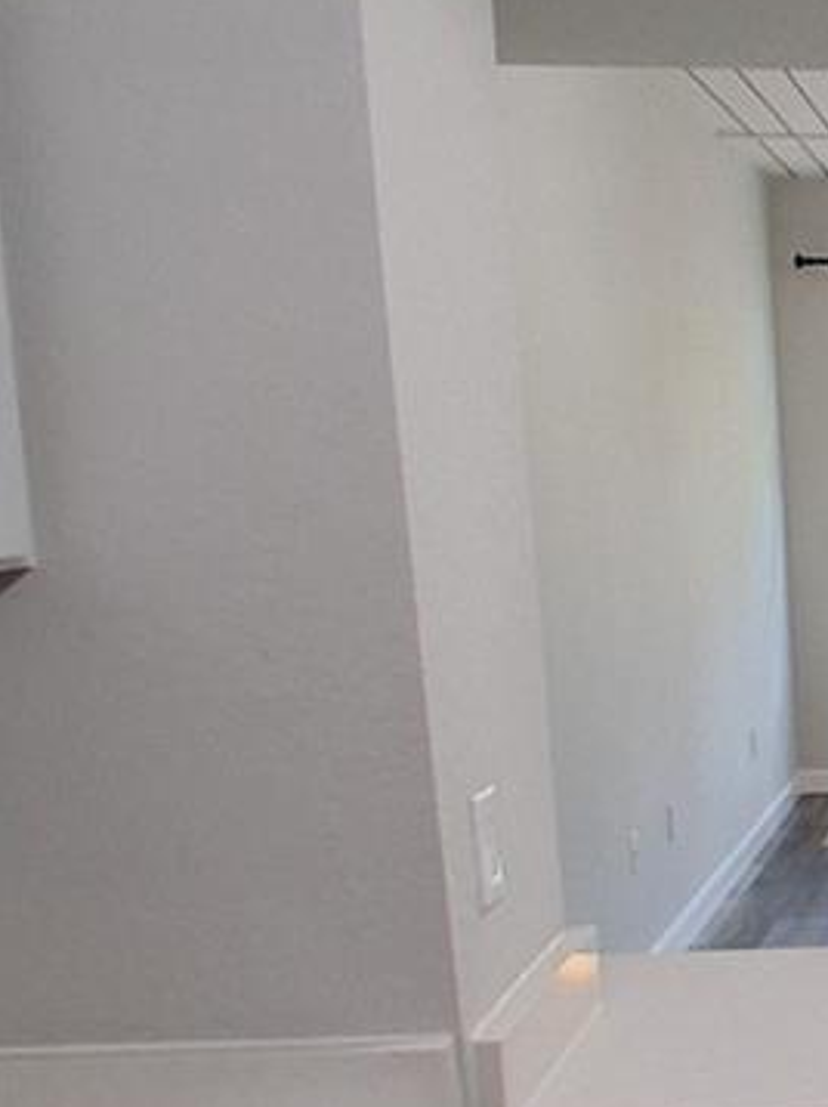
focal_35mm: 57
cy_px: 826
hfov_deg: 20.7
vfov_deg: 33.2
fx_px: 1820
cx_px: 1338
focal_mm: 1.4
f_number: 2.2
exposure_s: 1/40
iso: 125
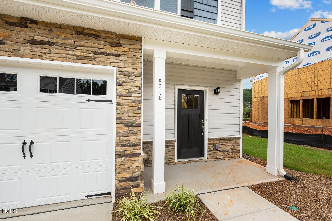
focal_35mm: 14
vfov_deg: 81.2
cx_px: 166
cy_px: 110
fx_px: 129
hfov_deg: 104.3
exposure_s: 1/125
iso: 200
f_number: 7.1
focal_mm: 14
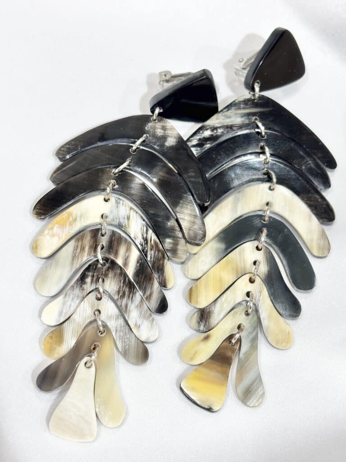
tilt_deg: -64.1
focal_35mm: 52
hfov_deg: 28.0
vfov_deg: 36.8
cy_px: 231
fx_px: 693
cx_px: 173
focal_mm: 5.96
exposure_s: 1/100
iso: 25
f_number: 1.6
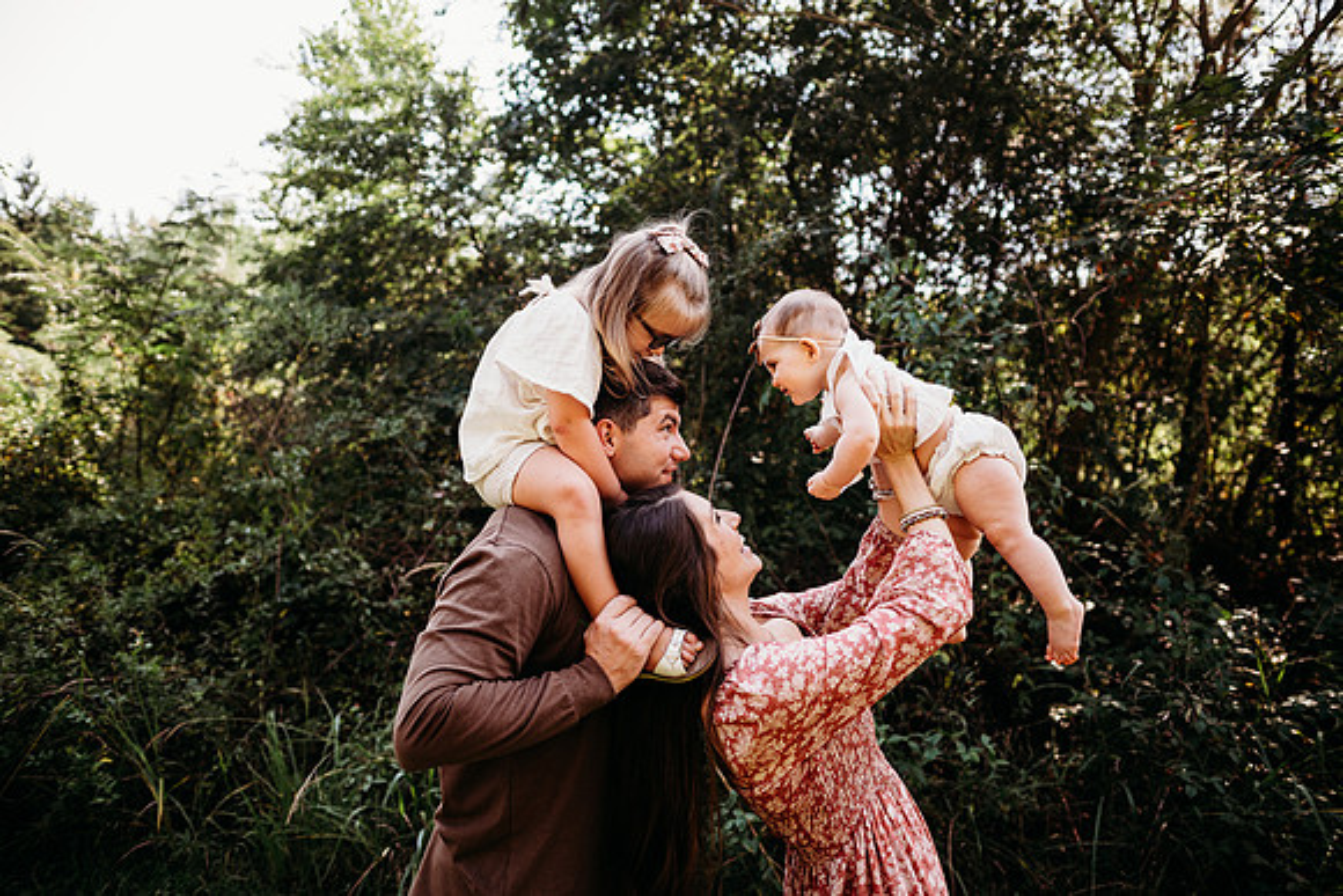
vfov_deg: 53.2
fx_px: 896
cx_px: 672
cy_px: 448
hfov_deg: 73.7
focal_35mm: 24
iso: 100
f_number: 2.2
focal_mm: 24
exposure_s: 1/320
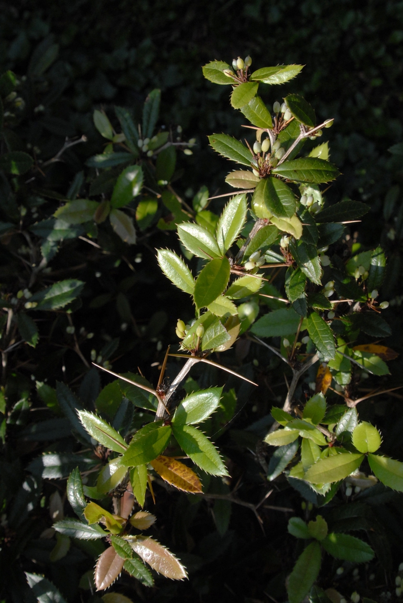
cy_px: 302
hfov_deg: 32.0
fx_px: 704
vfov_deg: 46.4
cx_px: 202
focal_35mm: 42
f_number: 9
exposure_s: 1/320
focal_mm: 28
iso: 400
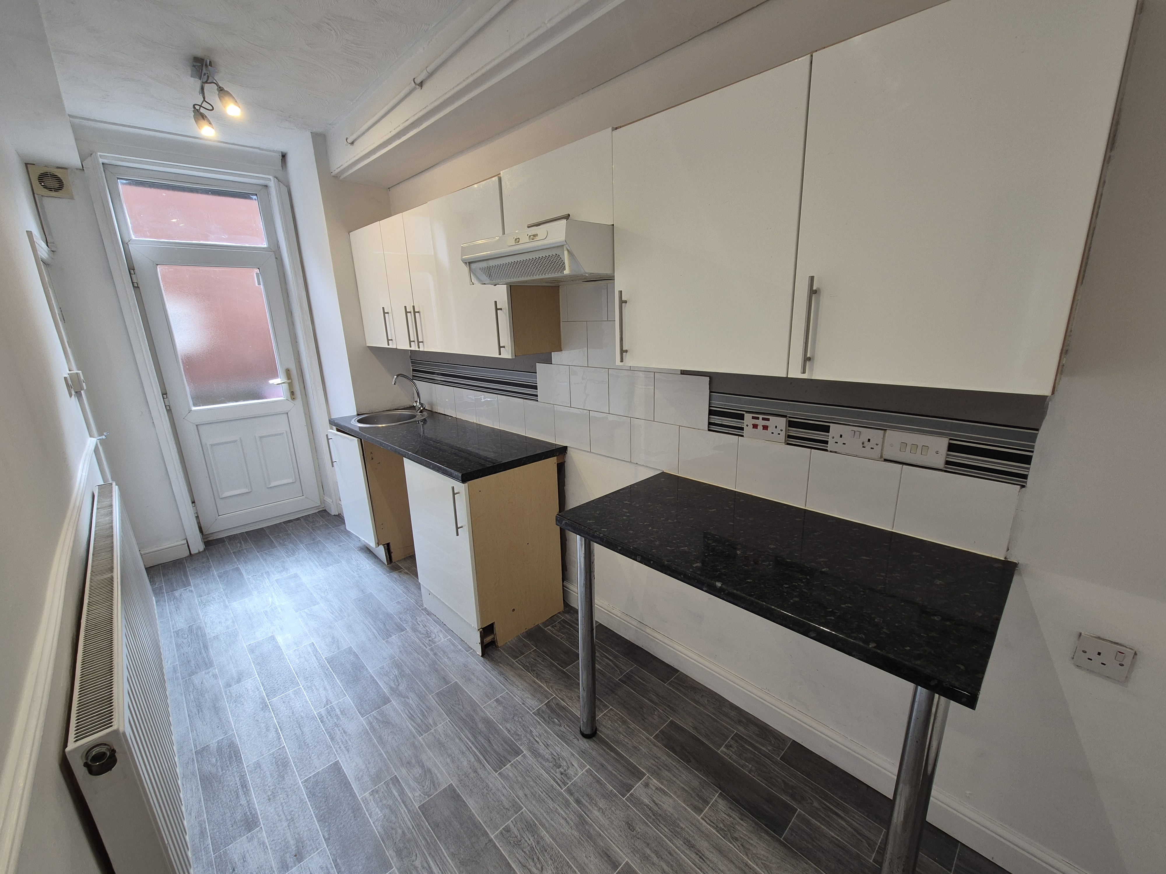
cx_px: 583
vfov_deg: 89.9
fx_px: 438
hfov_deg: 106.2
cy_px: 437
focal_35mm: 13
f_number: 2.2
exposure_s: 1/50
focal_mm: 2.2
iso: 80
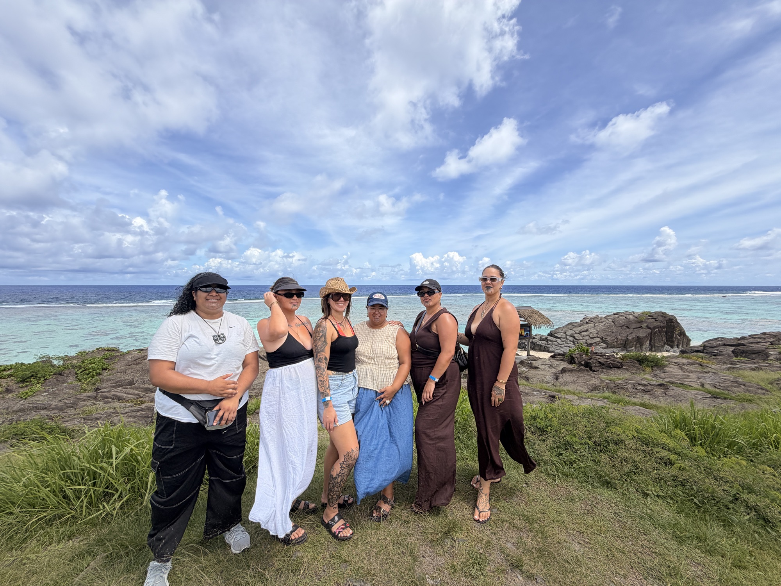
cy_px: 293
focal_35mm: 14
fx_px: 316
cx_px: 390
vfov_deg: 85.7
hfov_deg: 102.1
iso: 20
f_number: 2.2
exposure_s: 1/1368
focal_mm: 2.22
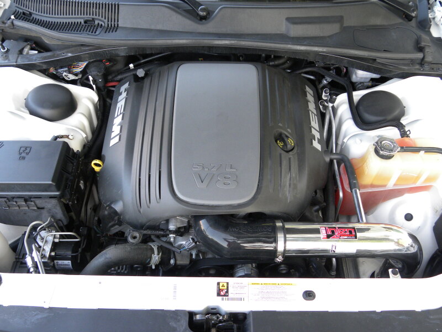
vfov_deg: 42.9
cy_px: 166
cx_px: 221
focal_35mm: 33
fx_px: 421
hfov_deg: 55.4
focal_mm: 5.9
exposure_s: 1/66
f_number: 2.8
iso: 165
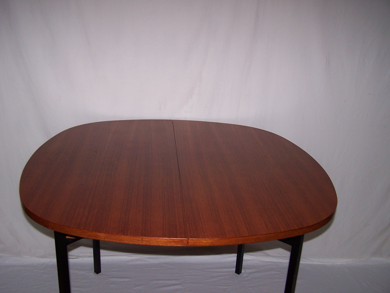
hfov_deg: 49.0
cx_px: 195
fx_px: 428
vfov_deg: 37.7
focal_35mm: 38
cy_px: 146
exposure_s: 1/60
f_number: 2.8
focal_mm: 6.3
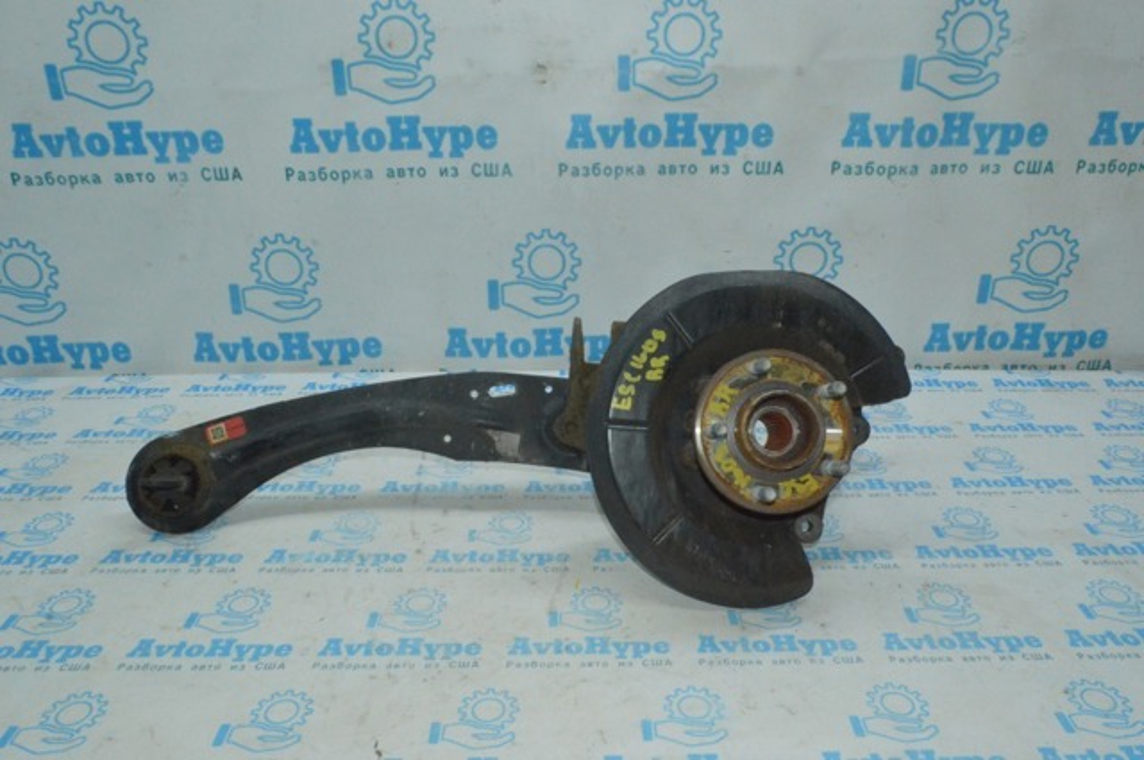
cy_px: 380
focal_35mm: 27
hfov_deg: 67.4
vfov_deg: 47.8
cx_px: 572
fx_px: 857
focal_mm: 18
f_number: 22
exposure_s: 1/60
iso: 5600
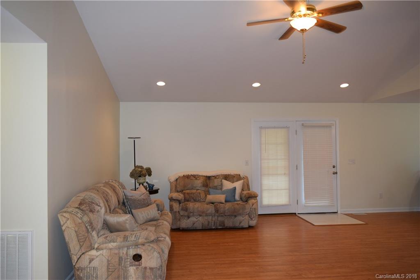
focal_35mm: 27
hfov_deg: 67.4
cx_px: 210
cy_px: 140
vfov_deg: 47.9
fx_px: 315
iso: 800
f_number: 5
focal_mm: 18
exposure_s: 1/100
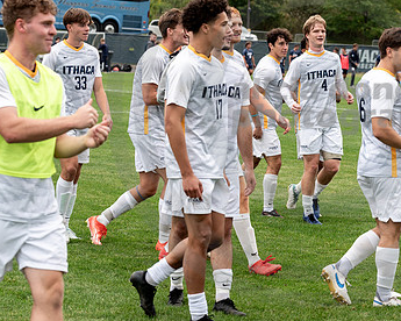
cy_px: 102
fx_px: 1626
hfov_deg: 14.0
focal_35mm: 137
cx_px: 313
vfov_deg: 11.3
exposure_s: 1/400
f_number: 5
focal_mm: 86
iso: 320
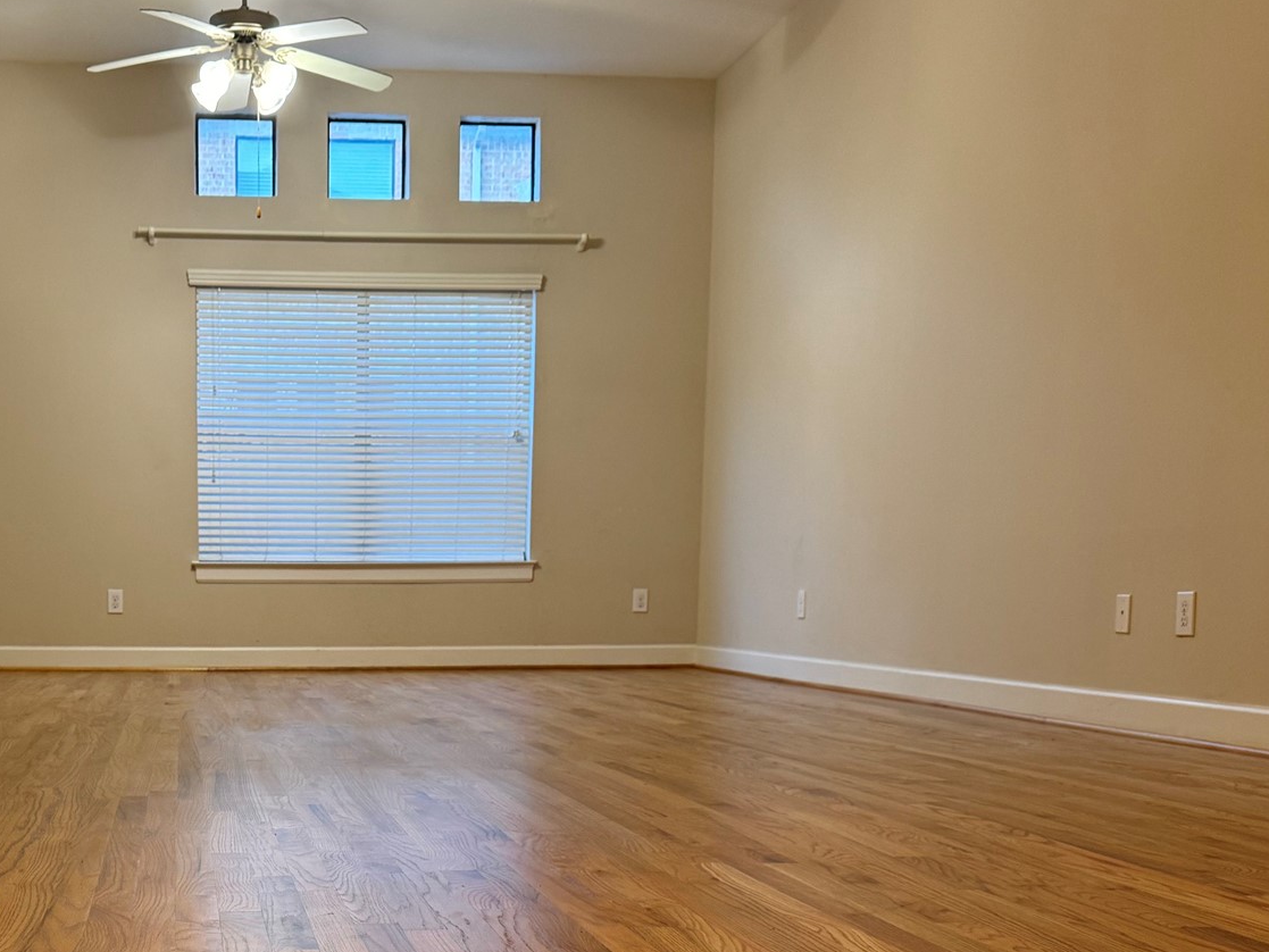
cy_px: 769
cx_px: 316
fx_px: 1613
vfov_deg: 32.0
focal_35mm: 44
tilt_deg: -7.4
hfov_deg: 41.7
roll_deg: -0.4
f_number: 1.78
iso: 160
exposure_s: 1/60
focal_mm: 6.76
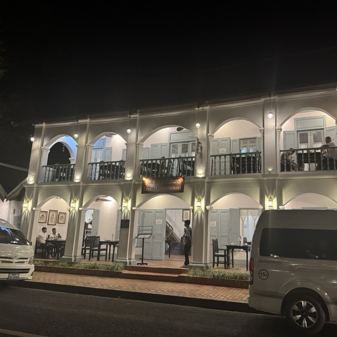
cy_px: 167
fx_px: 319
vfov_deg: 55.6
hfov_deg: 55.4
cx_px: 192
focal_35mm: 29
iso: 800
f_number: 1.78
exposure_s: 1/50
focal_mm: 6.76
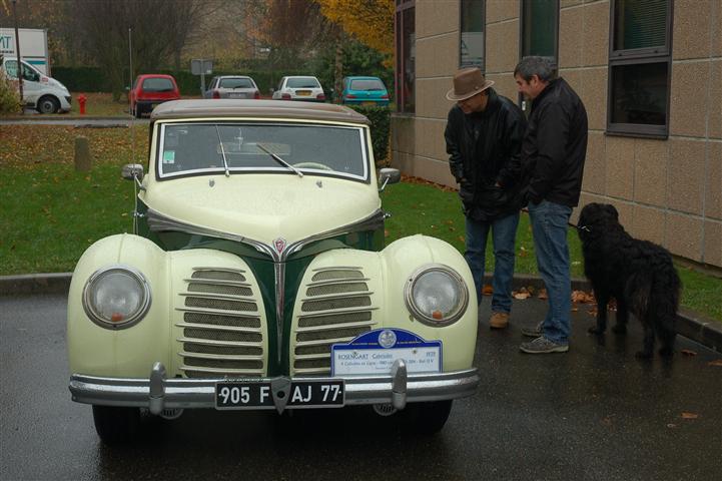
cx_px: 361
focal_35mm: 52
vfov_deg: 25.7
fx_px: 1052
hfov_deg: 37.9
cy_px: 240
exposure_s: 1/125
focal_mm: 35
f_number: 5.6
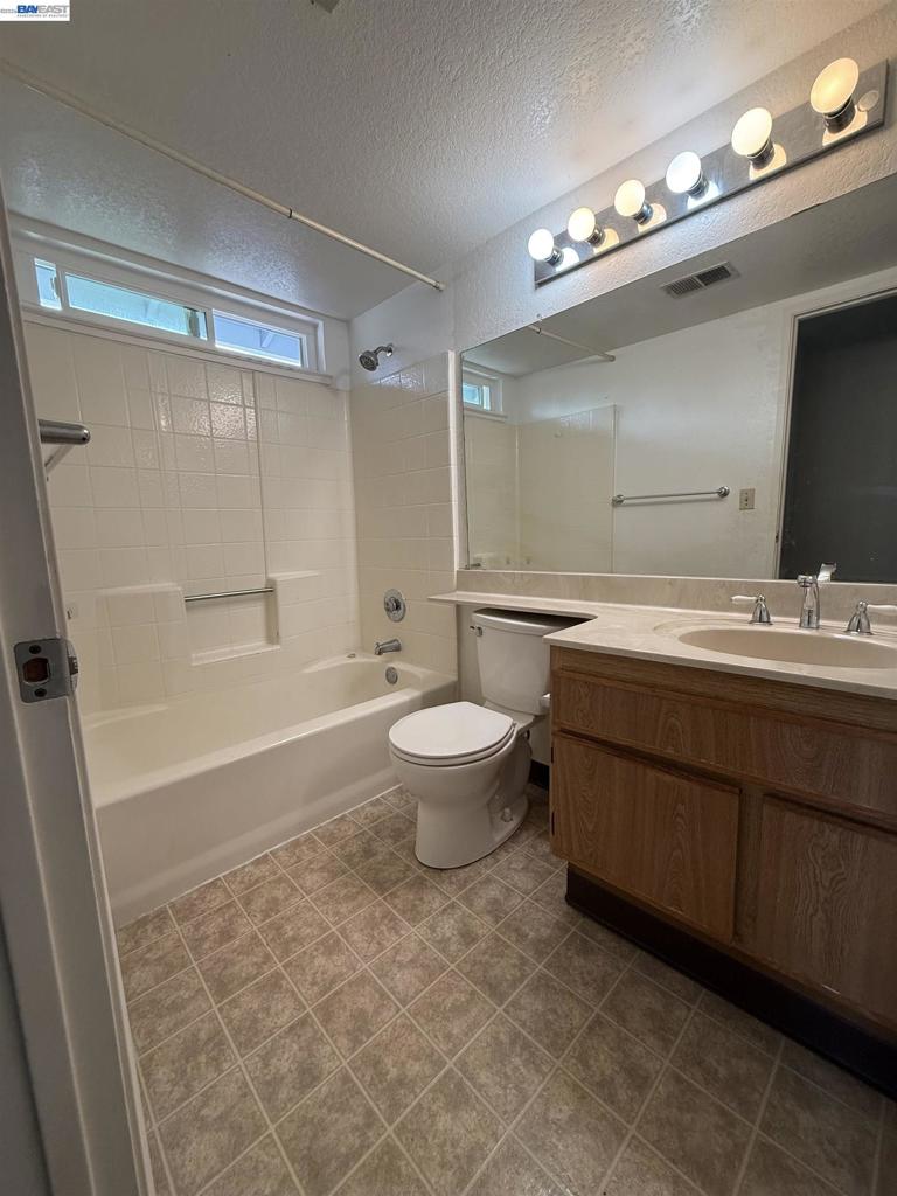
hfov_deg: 85.7
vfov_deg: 102.1
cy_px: 598
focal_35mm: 14
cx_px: 448
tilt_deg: -7.3
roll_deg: +1.9
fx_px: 484
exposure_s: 1/120
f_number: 2.2
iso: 200
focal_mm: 2.22
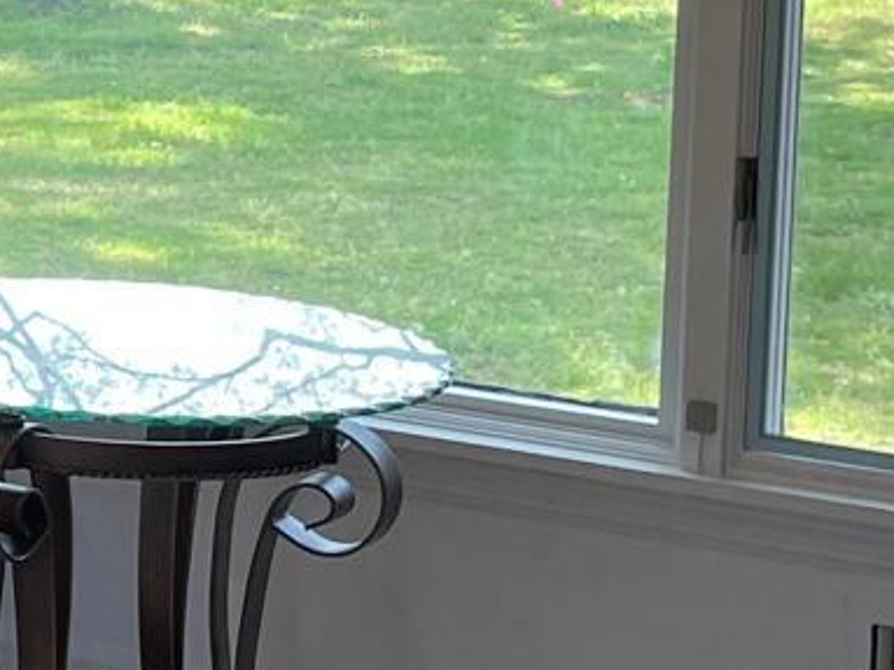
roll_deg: +1.7
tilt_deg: -7.0
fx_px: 3537
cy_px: 58
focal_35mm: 137
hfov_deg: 12.3
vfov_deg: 10.8
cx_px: -1020
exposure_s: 1/120
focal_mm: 4.2
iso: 50
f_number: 1.6
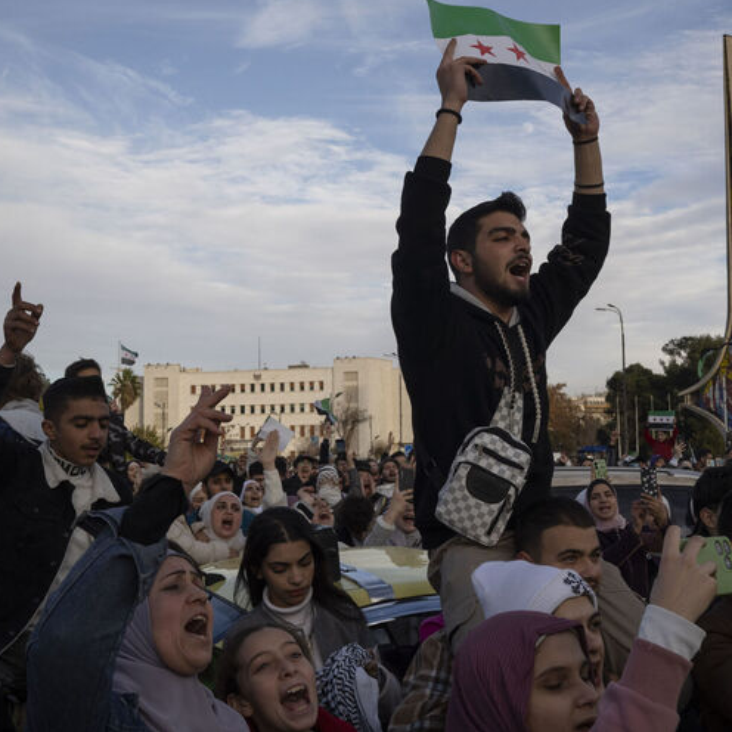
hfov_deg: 35.2
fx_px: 1148
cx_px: 440
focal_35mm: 48
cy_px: 340
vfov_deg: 35.3
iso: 500
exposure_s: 1/500
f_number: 10
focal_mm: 35
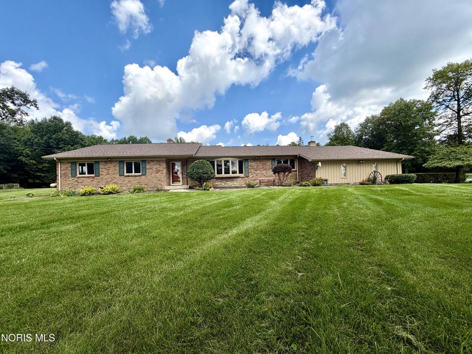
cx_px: 236
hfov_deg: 102.1
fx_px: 191
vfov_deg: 85.7
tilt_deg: +0.8
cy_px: 177
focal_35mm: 14
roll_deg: +2.1
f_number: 2.2
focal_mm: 2.22
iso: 25
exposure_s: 1/770
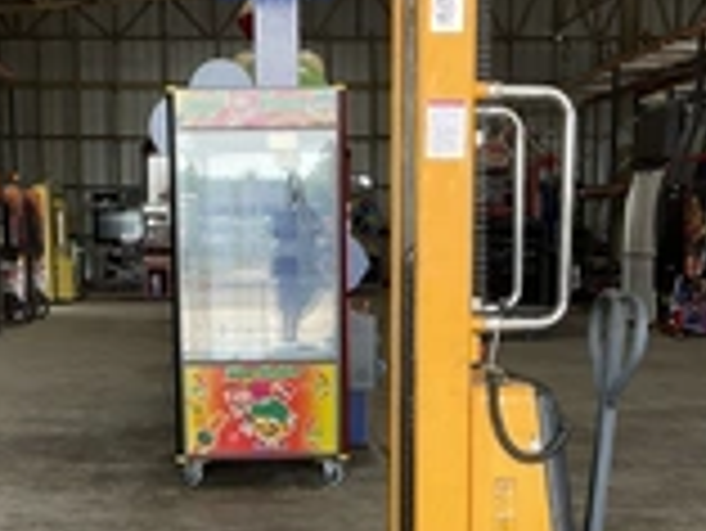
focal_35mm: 74
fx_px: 1510
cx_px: 306
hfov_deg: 26.3
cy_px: 441
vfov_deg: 19.7
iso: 40
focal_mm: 3
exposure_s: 1/122
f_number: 1.8
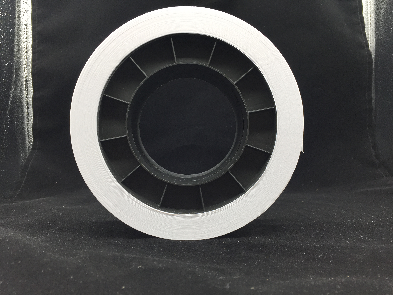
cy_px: 148
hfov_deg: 61.7
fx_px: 329
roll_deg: -0.5
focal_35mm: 29
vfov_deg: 48.2
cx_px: 196
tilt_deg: -0.7
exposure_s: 1/100
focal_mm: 4.15
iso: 32
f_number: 2.2
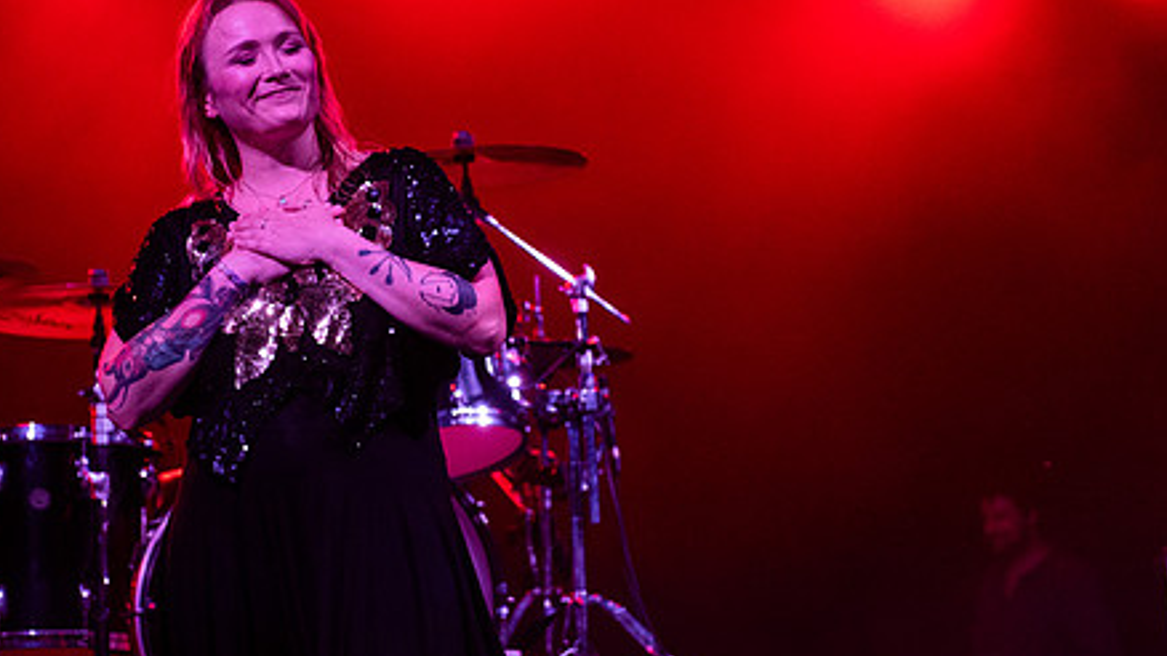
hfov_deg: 17.0
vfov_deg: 9.6
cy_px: 289
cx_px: 395
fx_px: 3898
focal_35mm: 126
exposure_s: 1/640
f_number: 3.5
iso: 2000
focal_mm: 70
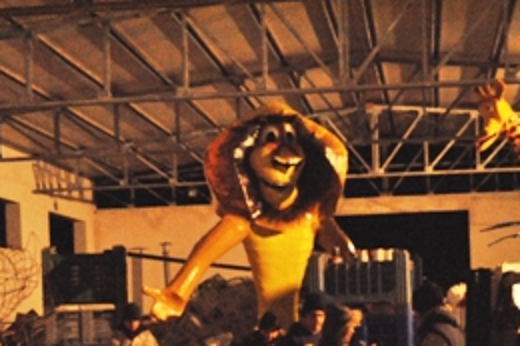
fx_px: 1270
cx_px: 326
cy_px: 292
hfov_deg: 23.1
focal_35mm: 88
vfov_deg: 15.4
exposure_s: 1/40
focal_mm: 34
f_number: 5
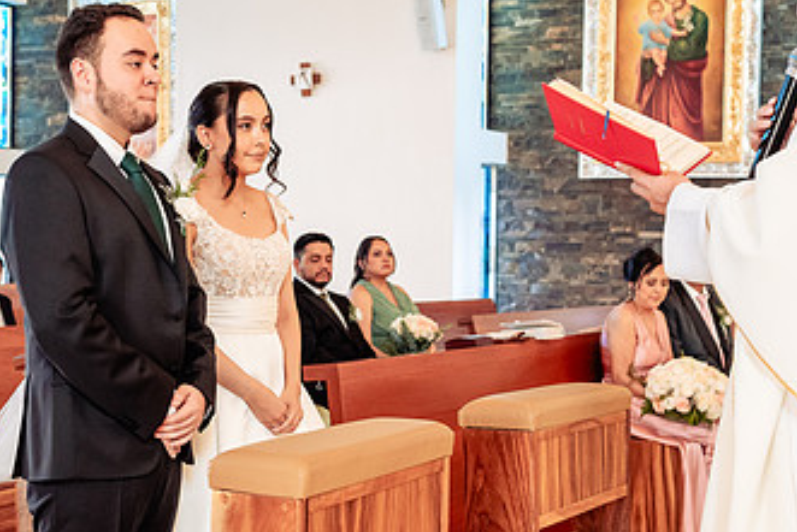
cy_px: 266
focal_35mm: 63
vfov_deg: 21.6
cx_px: 342
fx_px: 1395
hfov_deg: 31.8
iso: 2000
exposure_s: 1/125
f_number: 4.5
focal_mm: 35
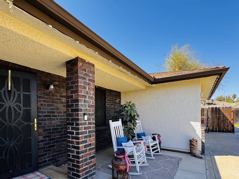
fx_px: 138
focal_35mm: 20
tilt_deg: -1.5
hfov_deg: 81.6
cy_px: 118
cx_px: 110
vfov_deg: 64.4
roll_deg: +0.4
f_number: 2.2
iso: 40
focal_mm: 2.22
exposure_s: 1/217
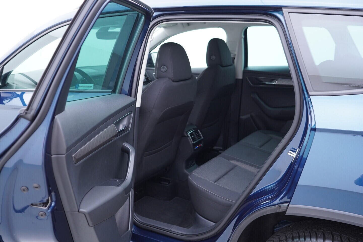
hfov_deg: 53.1
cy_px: 121
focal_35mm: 36
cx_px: 182
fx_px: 363
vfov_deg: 36.9
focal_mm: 24
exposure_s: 1/40
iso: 250
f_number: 2.8
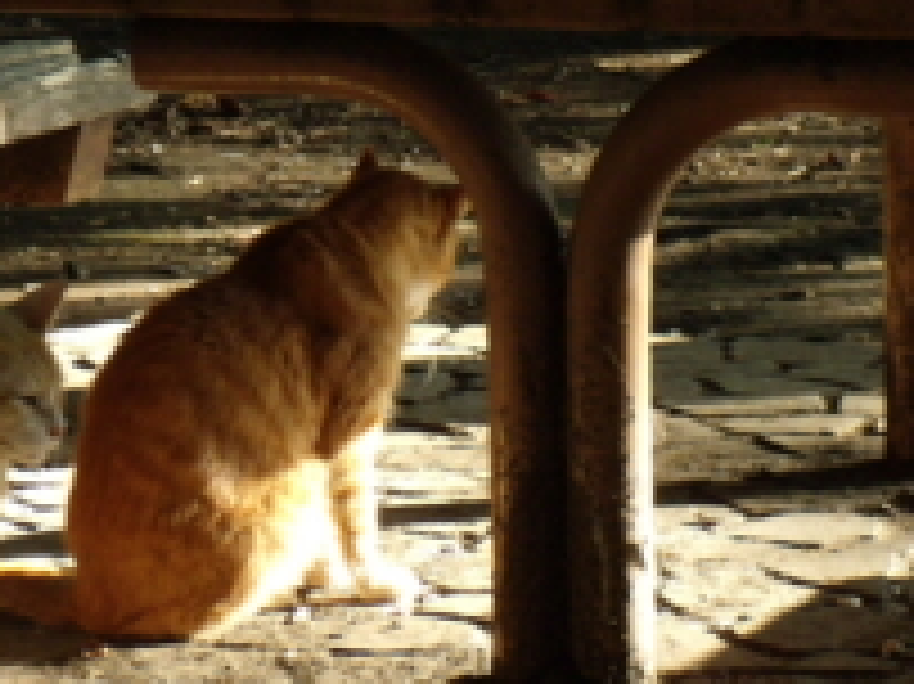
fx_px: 5779
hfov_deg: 9.0
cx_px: 212
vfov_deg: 6.8
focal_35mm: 219
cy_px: 274
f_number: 4.2
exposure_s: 1/60
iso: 250
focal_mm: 19.7
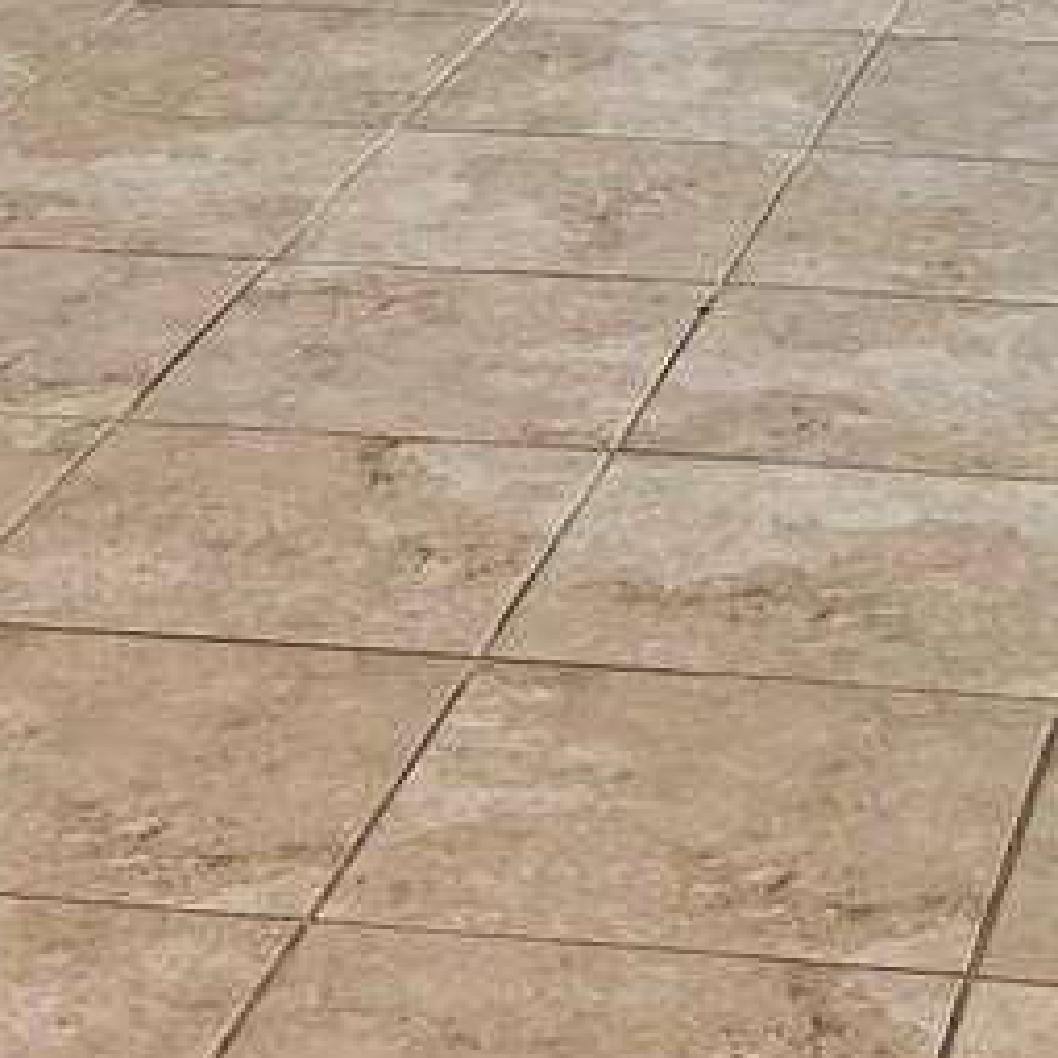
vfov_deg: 11.6
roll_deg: +0.5
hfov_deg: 13.1
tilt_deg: -0.1
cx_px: 693
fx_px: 4599
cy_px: -1174
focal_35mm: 133
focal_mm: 6.76
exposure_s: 1/120
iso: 100
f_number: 1.78
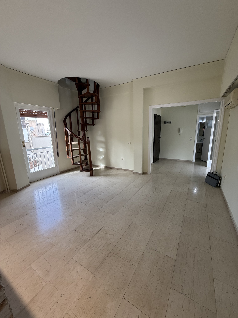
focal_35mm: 14
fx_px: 128
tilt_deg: -11.7
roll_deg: +1.0
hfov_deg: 85.7
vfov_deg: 102.1
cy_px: 159
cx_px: 119
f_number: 2.2
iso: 100
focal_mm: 2.22
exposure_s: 1/100
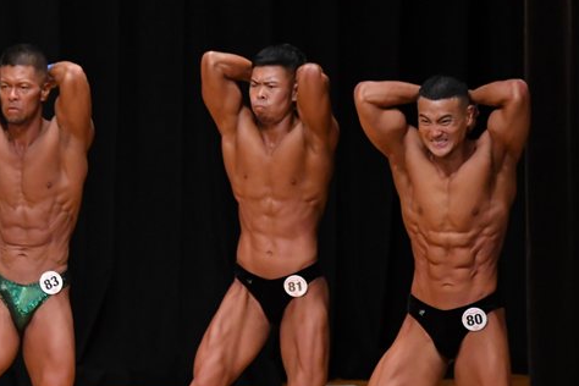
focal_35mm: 441
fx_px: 7092
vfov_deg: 3.1
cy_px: 302
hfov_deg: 4.7
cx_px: 189
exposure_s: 1/400
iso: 4000
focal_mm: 180
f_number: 5.6
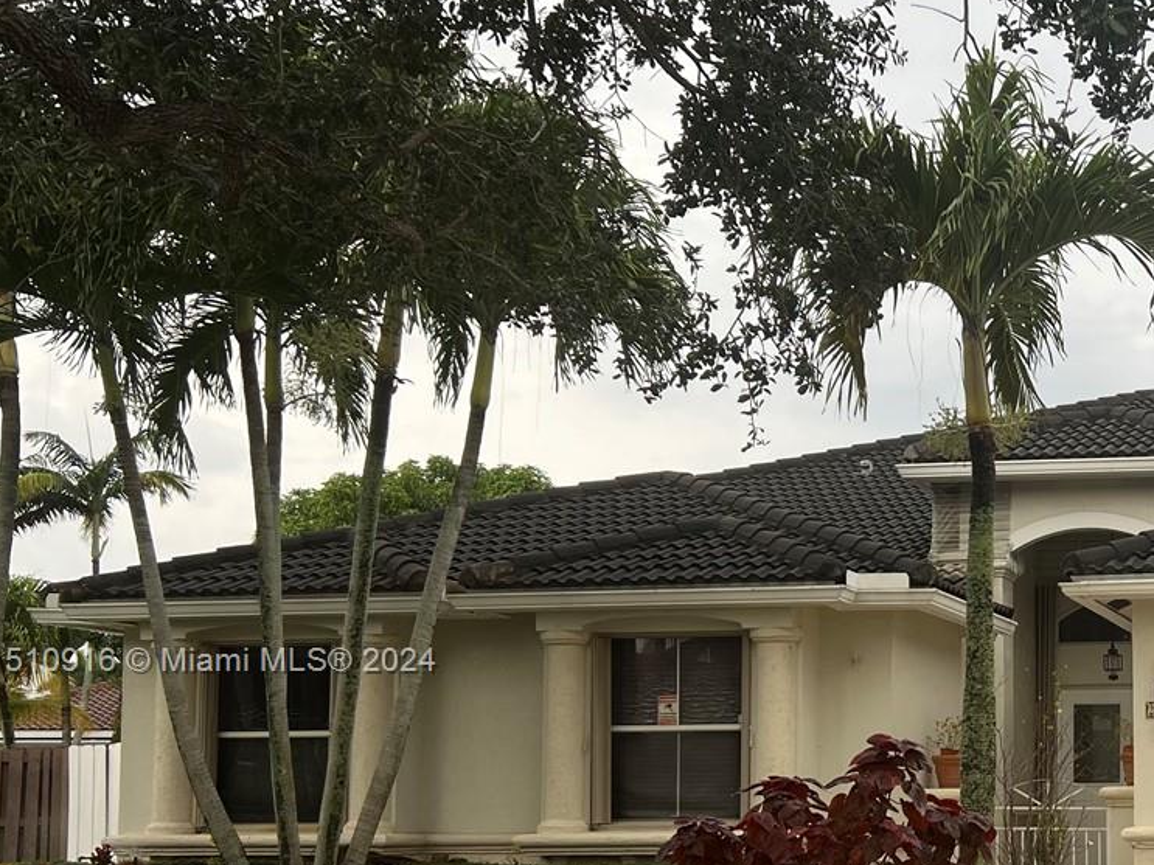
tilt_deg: +5.2
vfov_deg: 25.7
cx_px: 1182
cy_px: 663
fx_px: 1867
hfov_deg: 31.5
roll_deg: +0.9
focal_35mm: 56
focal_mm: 5.7
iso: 50
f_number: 1.5
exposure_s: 1/404
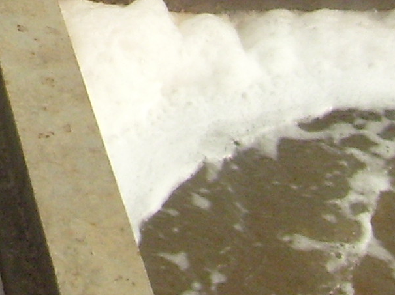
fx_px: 1859
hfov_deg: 11.3
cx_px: -296
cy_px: -229
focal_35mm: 163
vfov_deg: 8.7
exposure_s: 1/90
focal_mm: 5.8
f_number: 7.1
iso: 80
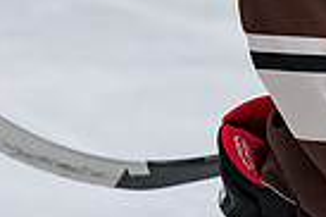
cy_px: -268
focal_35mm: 1058
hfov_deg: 1.9
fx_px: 9569
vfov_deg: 1.3
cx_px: 475
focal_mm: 135
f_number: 3.5
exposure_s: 1/800
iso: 2500
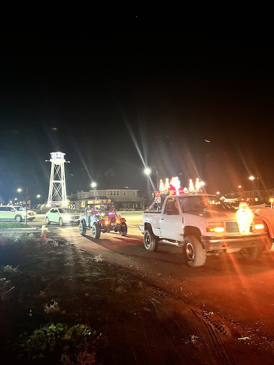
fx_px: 274
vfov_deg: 67.3
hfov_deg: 53.1
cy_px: 182
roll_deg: +1.3
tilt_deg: +4.5
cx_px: 137
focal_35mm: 26
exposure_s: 1/15
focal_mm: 5.1
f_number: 1.6
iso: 1000
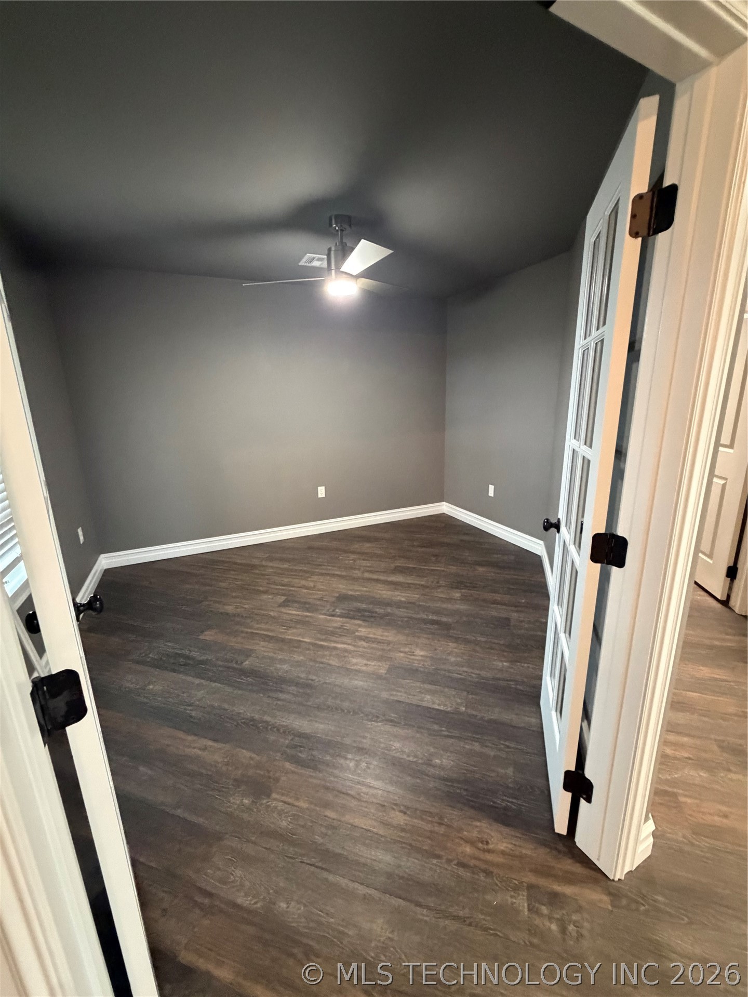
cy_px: 498
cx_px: 374
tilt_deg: -13.8
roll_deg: +1.7
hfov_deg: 85.7
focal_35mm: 14
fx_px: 403
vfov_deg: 102.1
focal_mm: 2.22
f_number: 2.2
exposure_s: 1/60
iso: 1250
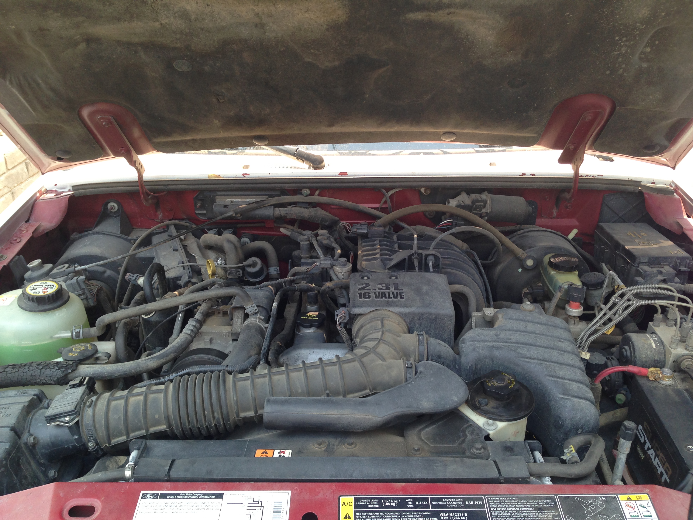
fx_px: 661
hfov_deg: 55.4
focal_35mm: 33
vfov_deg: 42.9
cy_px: 260
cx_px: 346
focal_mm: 4.13
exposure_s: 1/127
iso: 50
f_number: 2.4
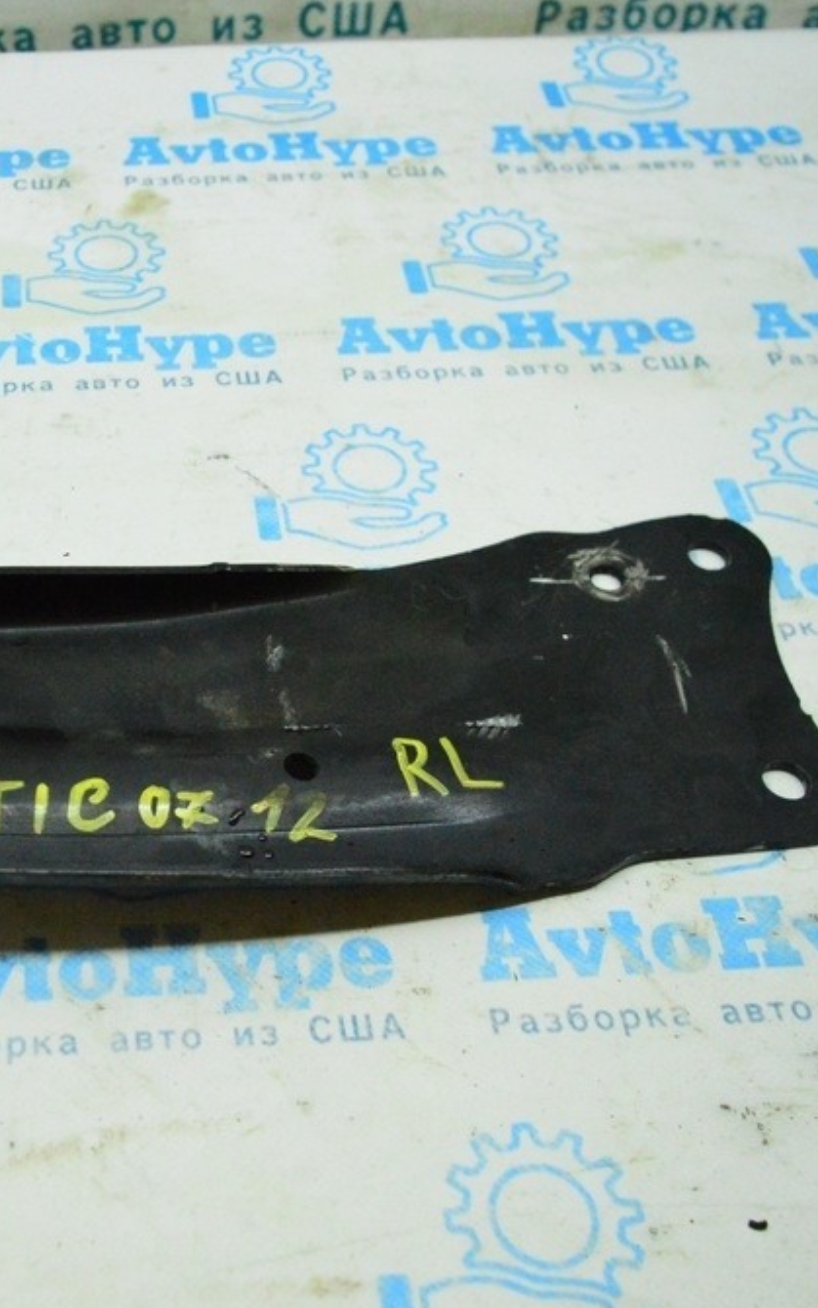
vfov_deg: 47.2
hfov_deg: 29.1
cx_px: 55
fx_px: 1497
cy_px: 649
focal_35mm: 42
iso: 6400
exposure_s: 1/1000
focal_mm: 18
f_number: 3.5
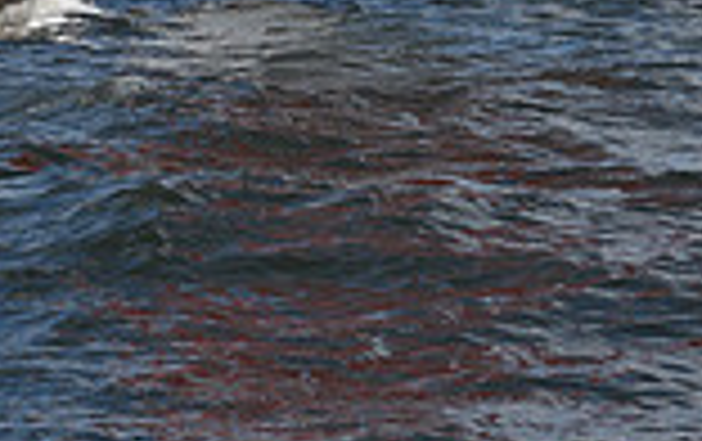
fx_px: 5077
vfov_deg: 4.8
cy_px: -783
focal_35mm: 265
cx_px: -43
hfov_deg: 7.9
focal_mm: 70
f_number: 13
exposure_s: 1/640
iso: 250
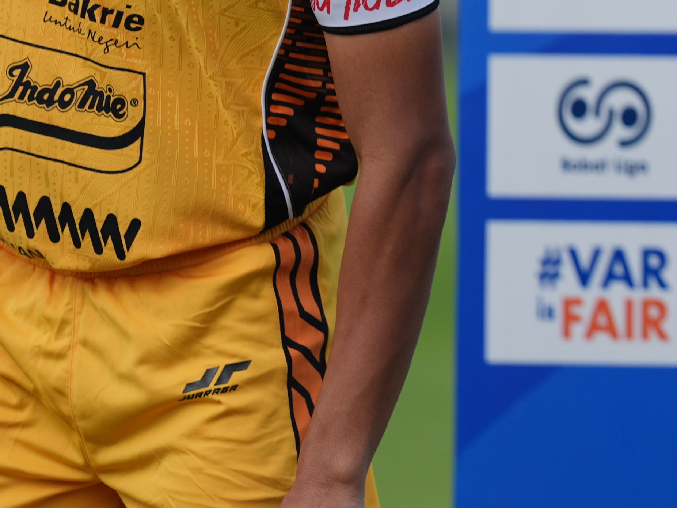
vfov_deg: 1.6
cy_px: -205
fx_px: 18268
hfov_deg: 2.1
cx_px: 936
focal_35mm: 934
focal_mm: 300
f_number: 2.8
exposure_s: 1/2000
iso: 125
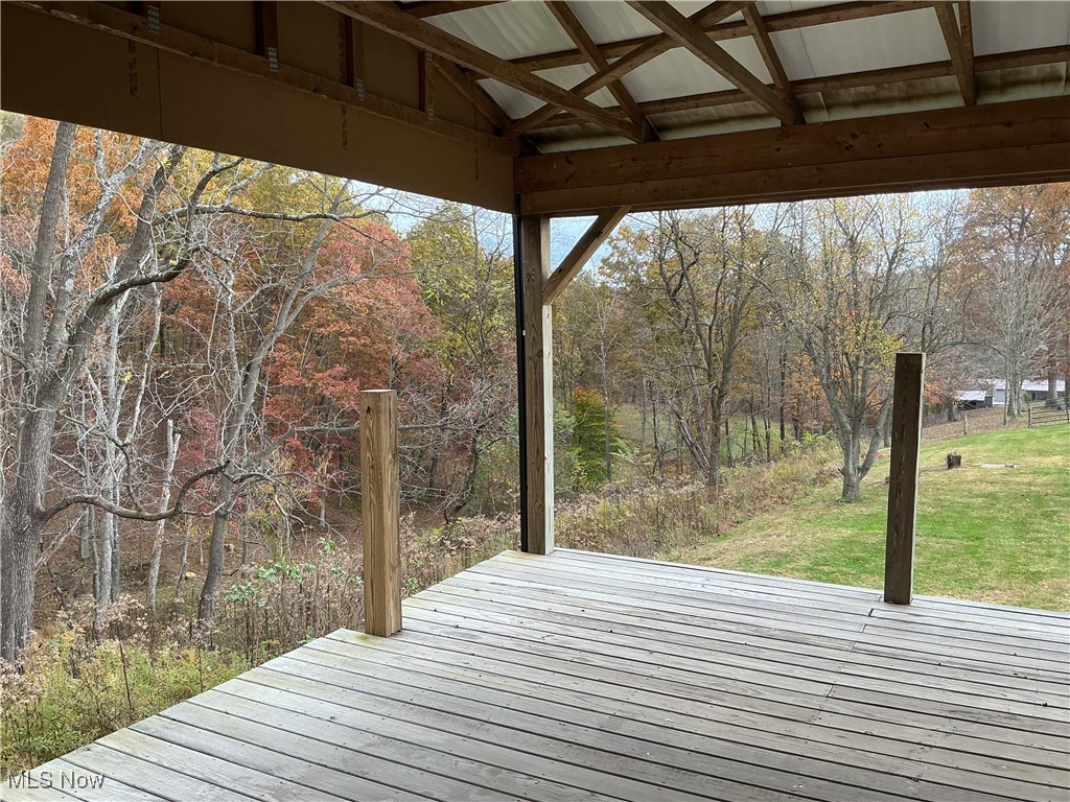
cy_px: 401
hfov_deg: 61.7
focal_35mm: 29
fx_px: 896
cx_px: 535
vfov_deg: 48.2
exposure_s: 1/125
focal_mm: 3
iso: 16
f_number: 1.8
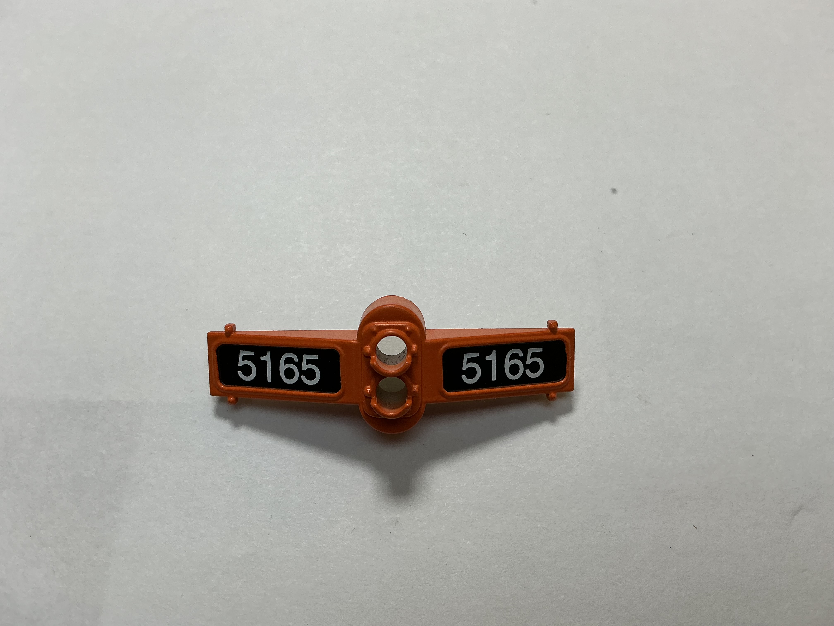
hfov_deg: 61.7
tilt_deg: -61.9
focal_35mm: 29
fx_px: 699
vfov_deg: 48.2
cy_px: 313
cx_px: 417
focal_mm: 3
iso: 20
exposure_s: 1/239
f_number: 1.8
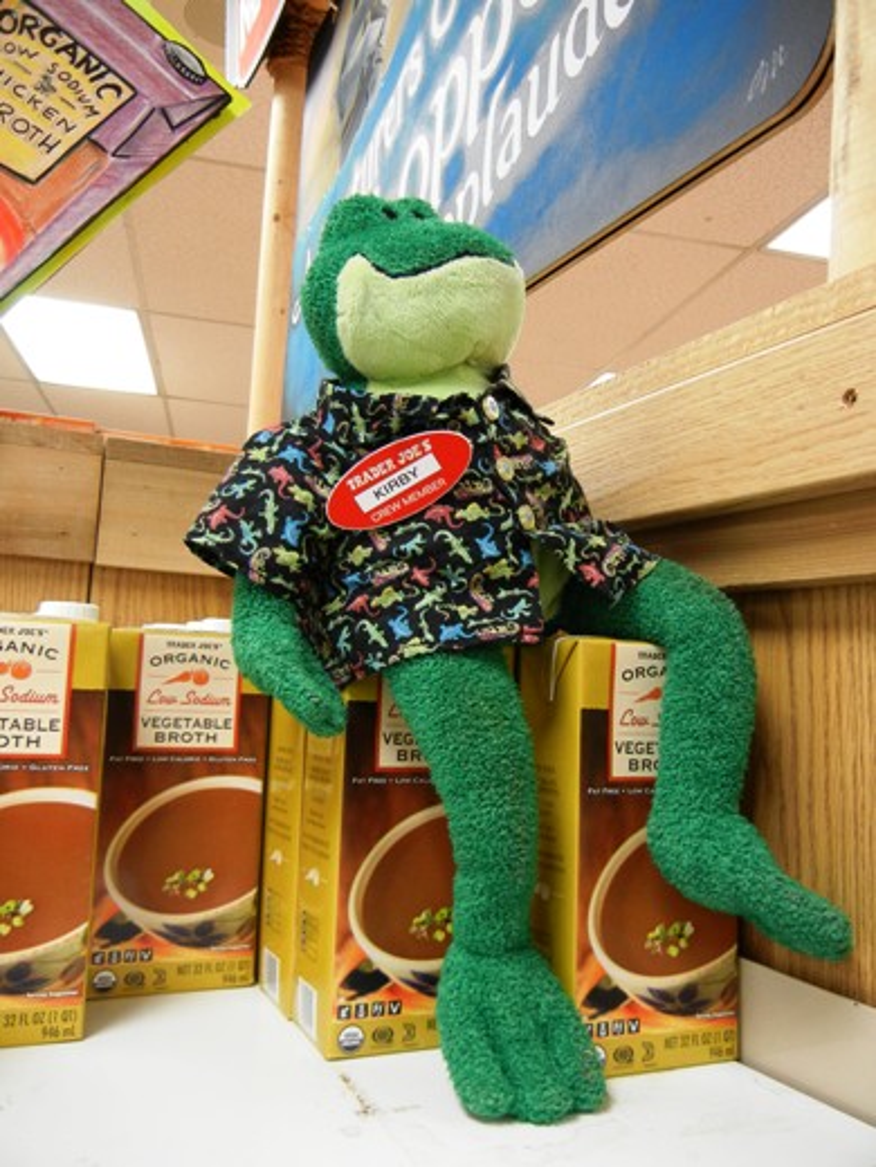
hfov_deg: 46.8
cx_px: 438
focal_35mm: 30
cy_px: 584
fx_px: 1012
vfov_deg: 60.0
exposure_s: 1/30
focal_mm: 5.4
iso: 231
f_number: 3.5
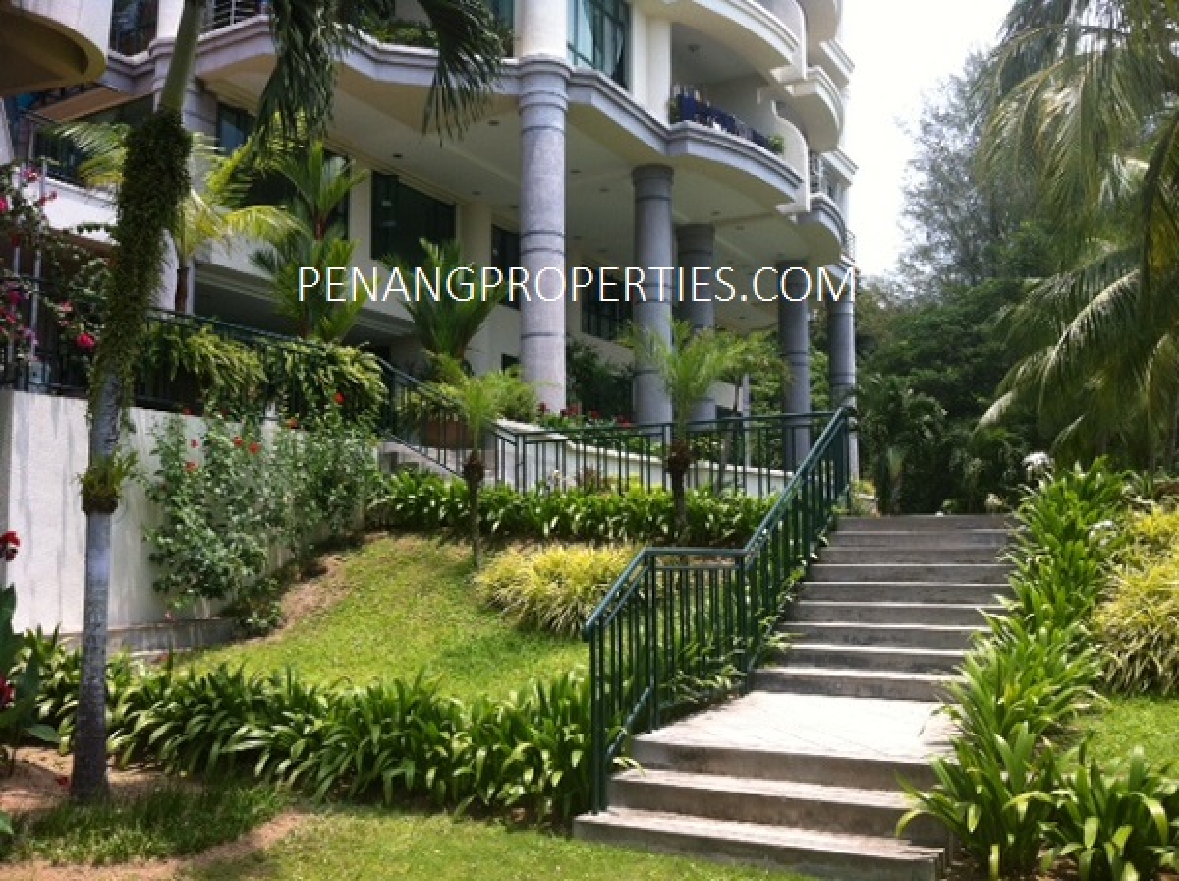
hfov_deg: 52.7
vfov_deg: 40.6
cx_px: 590
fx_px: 1190
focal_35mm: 35
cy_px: 440
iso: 80
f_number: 2.8
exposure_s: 1/686
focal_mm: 3.85
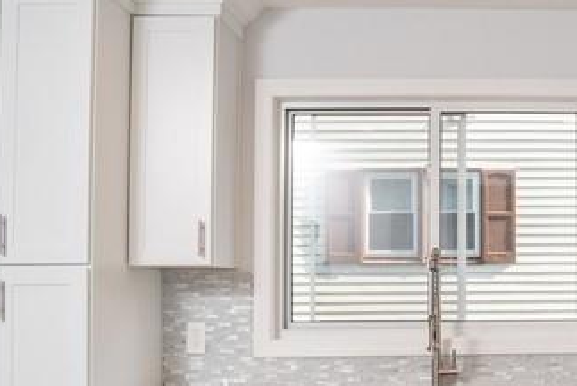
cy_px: 322
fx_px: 802
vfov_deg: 26.4
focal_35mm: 50
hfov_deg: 36.4
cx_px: 550
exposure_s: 1/50
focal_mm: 18
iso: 200
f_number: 13
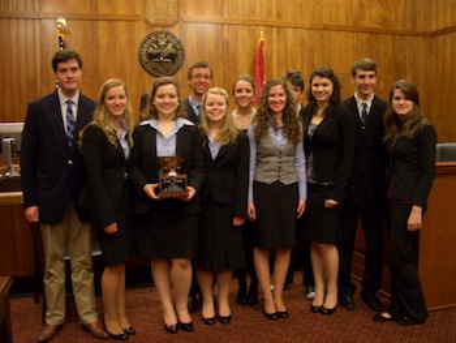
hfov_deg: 52.6
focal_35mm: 35
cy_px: 172
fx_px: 461
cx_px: 228
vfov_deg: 40.7
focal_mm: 5.8
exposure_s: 1/8
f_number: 2.6
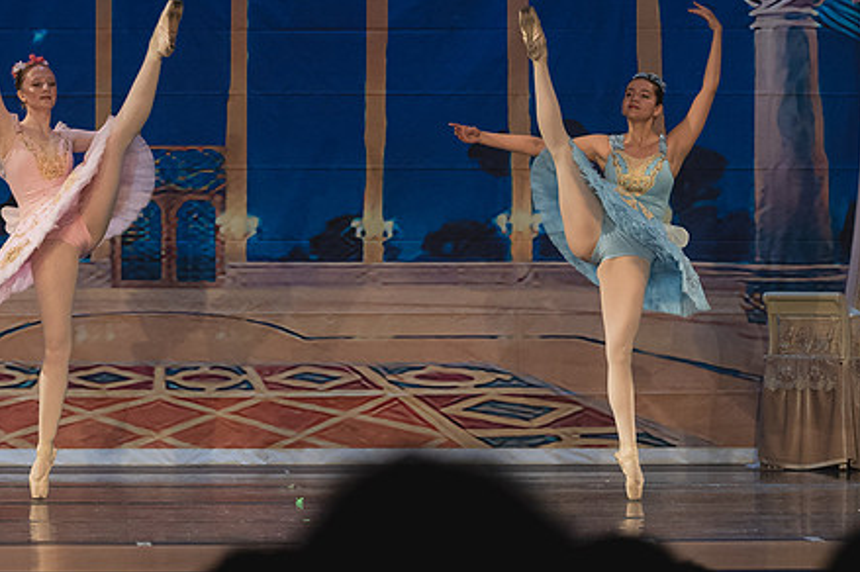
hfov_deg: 7.2
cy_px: 349
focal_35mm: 288
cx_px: 301
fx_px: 6875
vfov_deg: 4.8
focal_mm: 102
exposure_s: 1/320
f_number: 4
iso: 1800
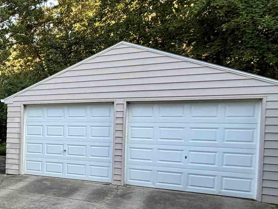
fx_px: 329
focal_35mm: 41
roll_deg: -0.2
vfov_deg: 34.9
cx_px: -64
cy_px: 135
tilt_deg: -1.8
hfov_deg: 35.1
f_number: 2.2
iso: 64
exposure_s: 1/121
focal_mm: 2.22
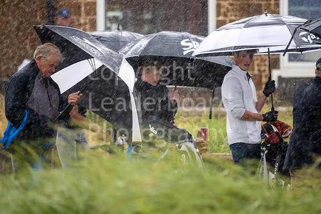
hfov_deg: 6.9
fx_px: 2676
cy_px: 107
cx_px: 160
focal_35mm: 300
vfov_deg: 4.6
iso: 400
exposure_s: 1/500
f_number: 4
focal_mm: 300
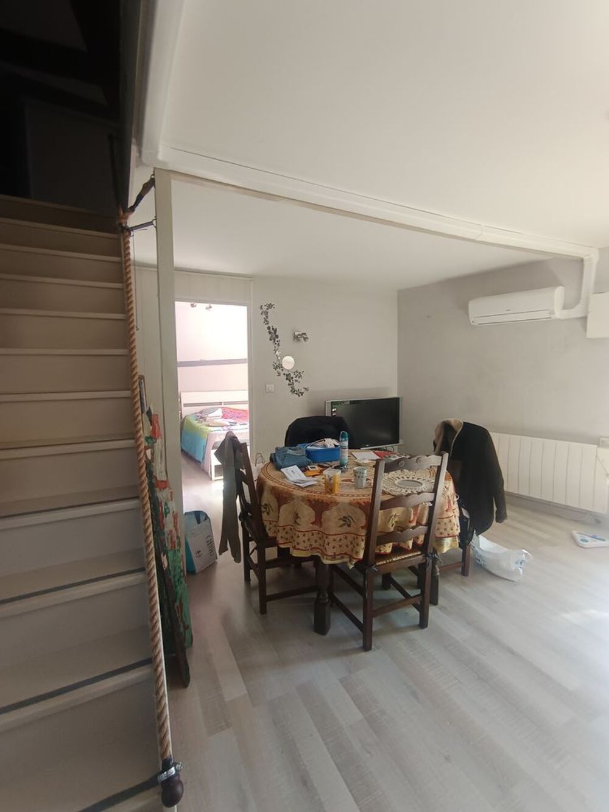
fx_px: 375
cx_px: 304
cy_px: 406
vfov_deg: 94.5
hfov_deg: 78.1
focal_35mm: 16
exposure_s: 1/50
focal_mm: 1.65
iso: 253
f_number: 2.2
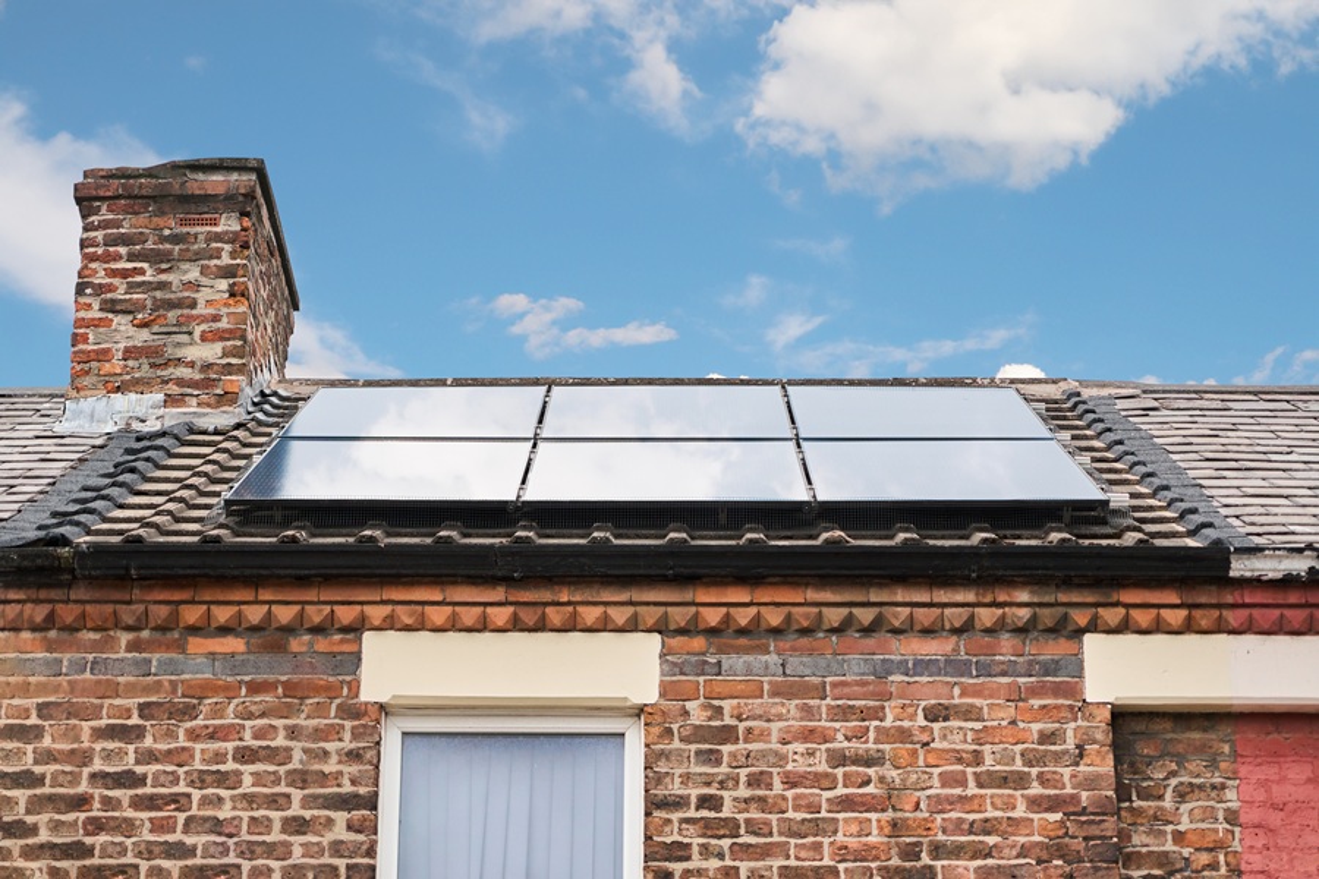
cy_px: 440
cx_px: 660
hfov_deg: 24.6
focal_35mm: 82
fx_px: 3022
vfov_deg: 16.6
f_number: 2.8
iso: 500
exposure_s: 1/1250
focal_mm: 55
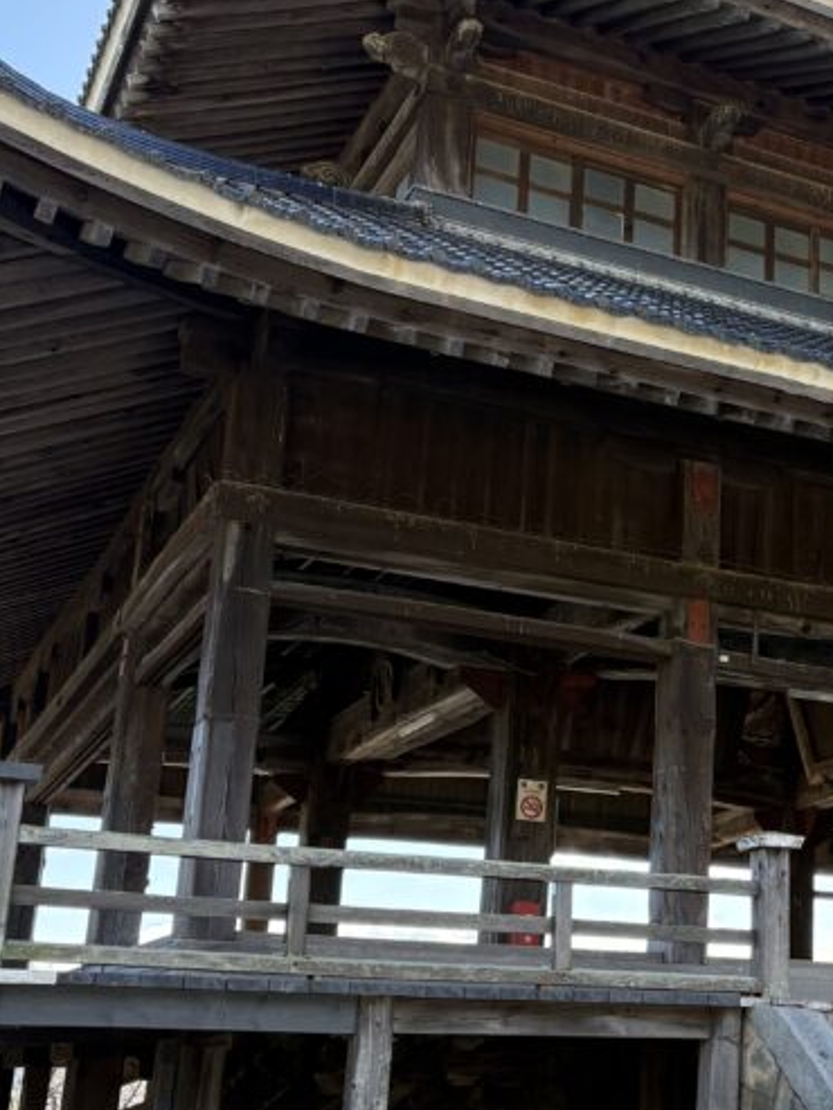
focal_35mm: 54
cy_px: 603
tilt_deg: +14.4
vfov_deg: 35.5
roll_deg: -2.0
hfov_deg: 25.7
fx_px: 1732
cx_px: 826
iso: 50
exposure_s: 1/810
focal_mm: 5.96
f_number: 1.6
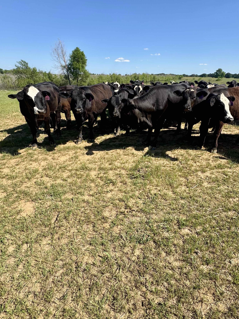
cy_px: 134
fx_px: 156
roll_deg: -0.5
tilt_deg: -20.1
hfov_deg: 74.0
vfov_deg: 90.3
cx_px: 142
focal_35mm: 17
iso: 40
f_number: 2.2
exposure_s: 1/1217
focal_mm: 2.22
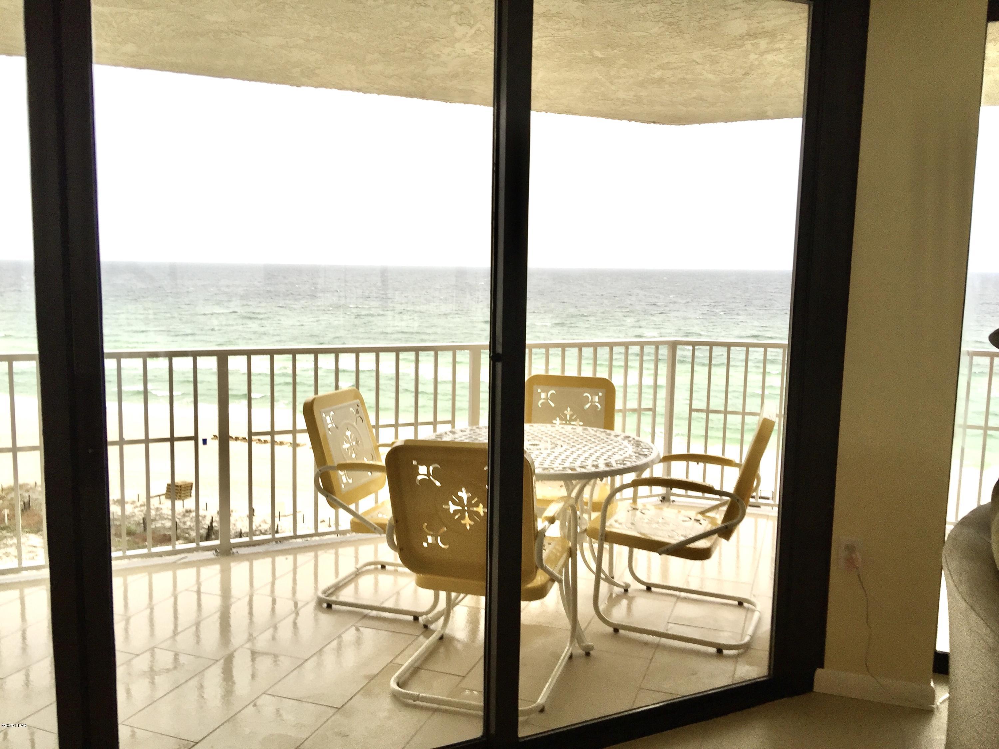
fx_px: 837
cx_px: 500
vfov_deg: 48.2
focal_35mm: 29
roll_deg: -2.1
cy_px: 374
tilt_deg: -9.2
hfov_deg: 61.7
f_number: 2.2
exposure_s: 1/60
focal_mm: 4.15
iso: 32
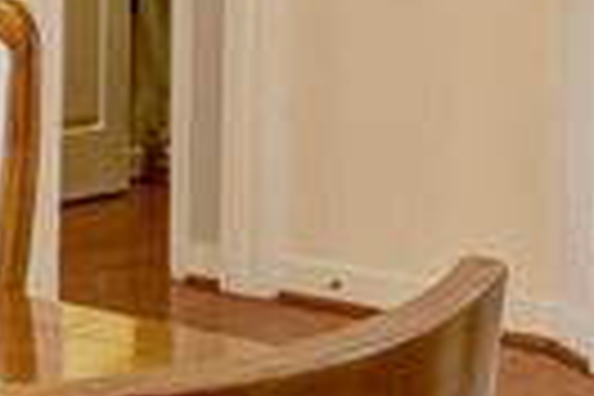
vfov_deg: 10.7
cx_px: -405
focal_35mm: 124
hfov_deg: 14.8
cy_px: -178
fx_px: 2046
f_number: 8
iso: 1250
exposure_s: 1/20
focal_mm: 16
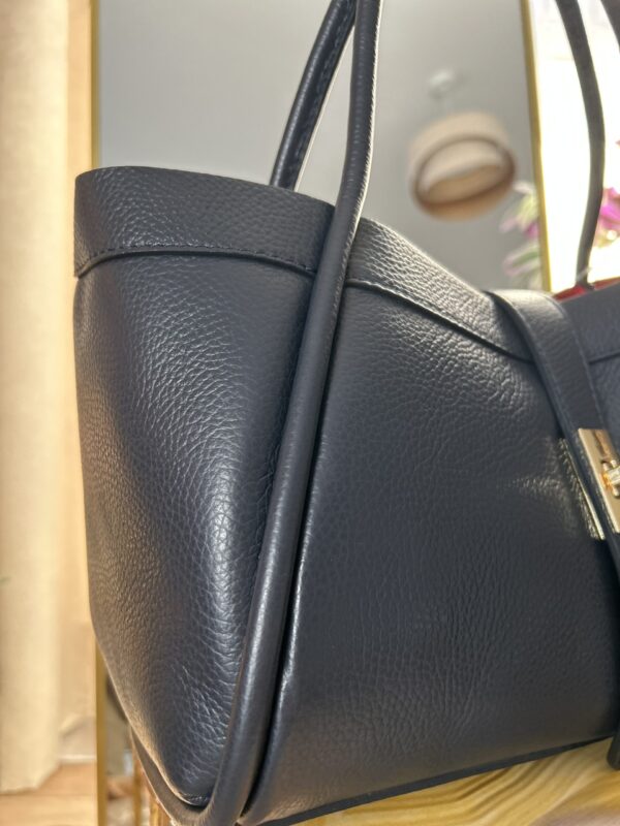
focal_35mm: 26
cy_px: 413
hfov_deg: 53.1
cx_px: 310
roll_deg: -1.1
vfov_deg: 67.3
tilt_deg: -5.5
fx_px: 621
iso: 250
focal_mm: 5.7
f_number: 1.5
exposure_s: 1/50
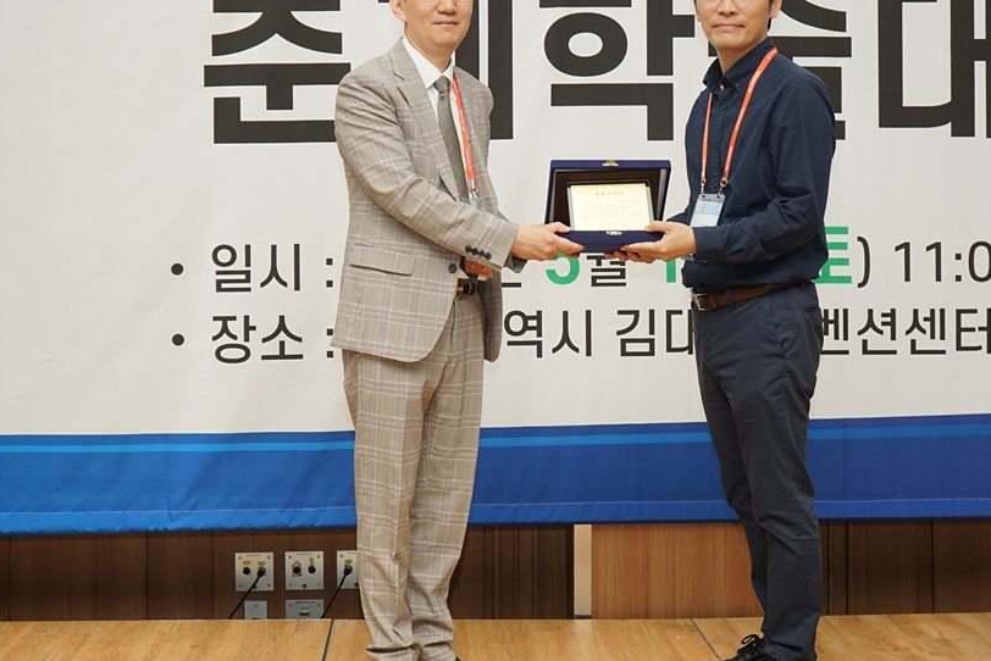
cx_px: 482
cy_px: 224
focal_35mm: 65
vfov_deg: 20.9
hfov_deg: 30.9
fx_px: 1790
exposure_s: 1/200
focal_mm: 44
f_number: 4.5
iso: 250
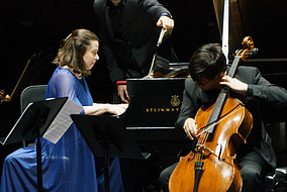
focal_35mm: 606
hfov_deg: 3.4
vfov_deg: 2.3
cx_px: 52
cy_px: 86
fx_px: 4836
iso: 4000
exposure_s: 1/250
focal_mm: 297
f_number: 7.1
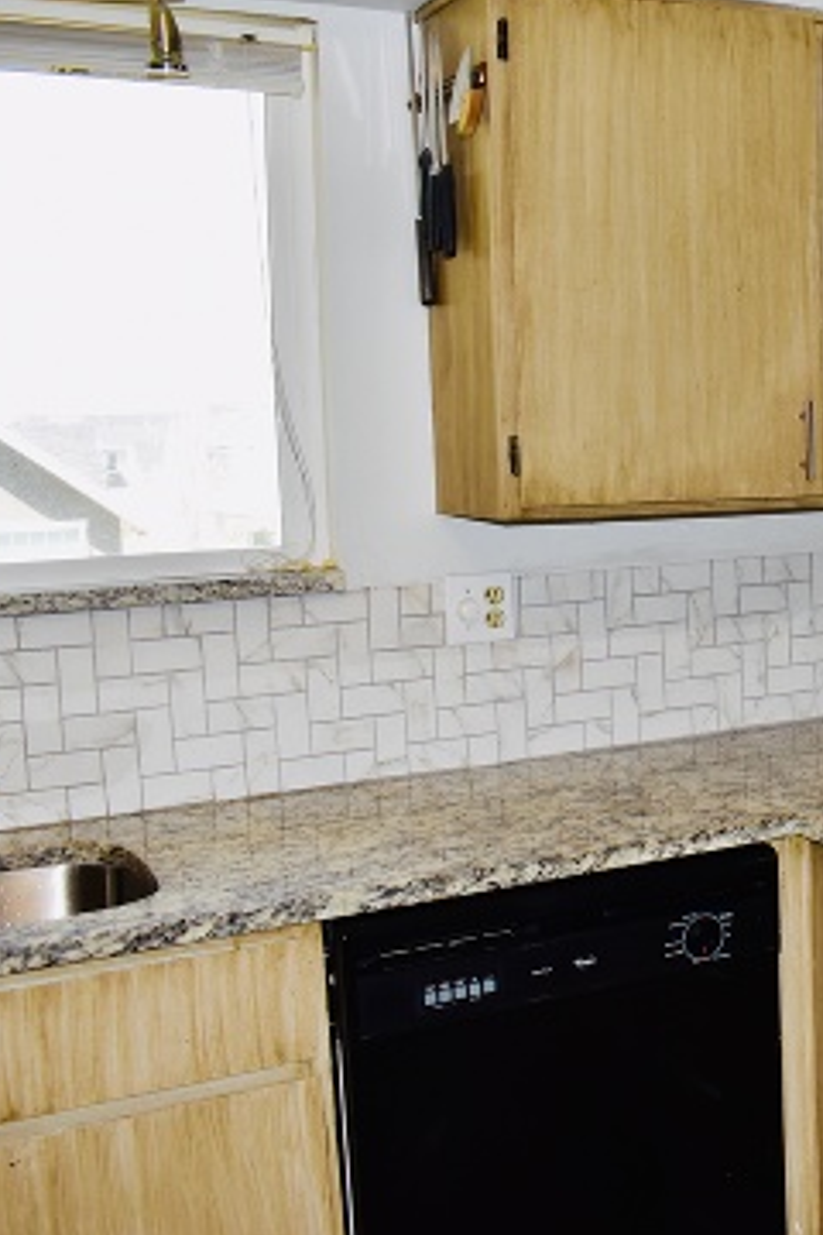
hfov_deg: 25.7
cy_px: 551
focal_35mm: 48
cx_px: 940
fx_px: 1646
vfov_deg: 41.1
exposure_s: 1/125
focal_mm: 18
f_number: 5.6
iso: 450
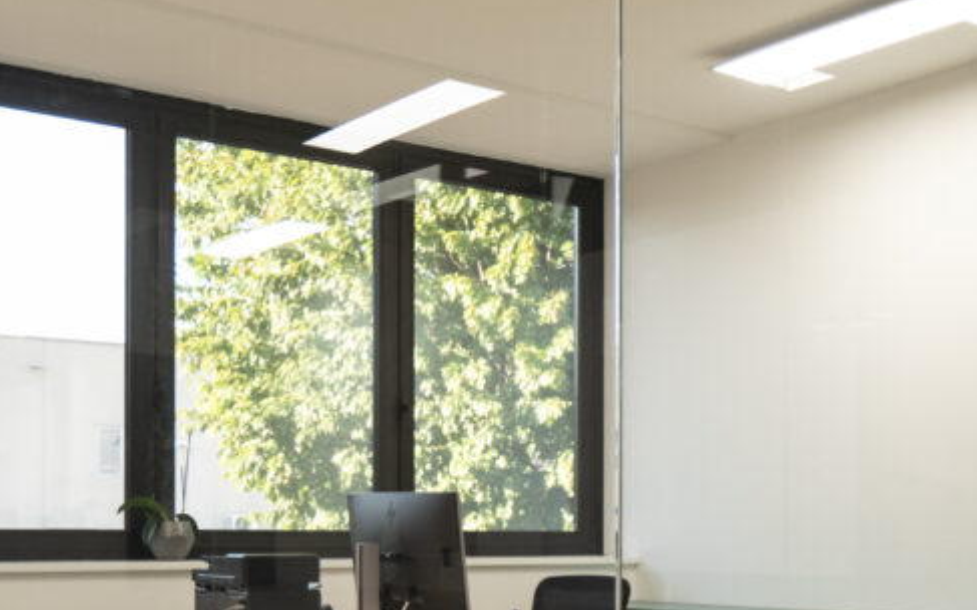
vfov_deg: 21.5
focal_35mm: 58
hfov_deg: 34.8
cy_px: 617
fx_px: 1544
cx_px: 636
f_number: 3.5
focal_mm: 12
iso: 400
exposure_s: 1/50
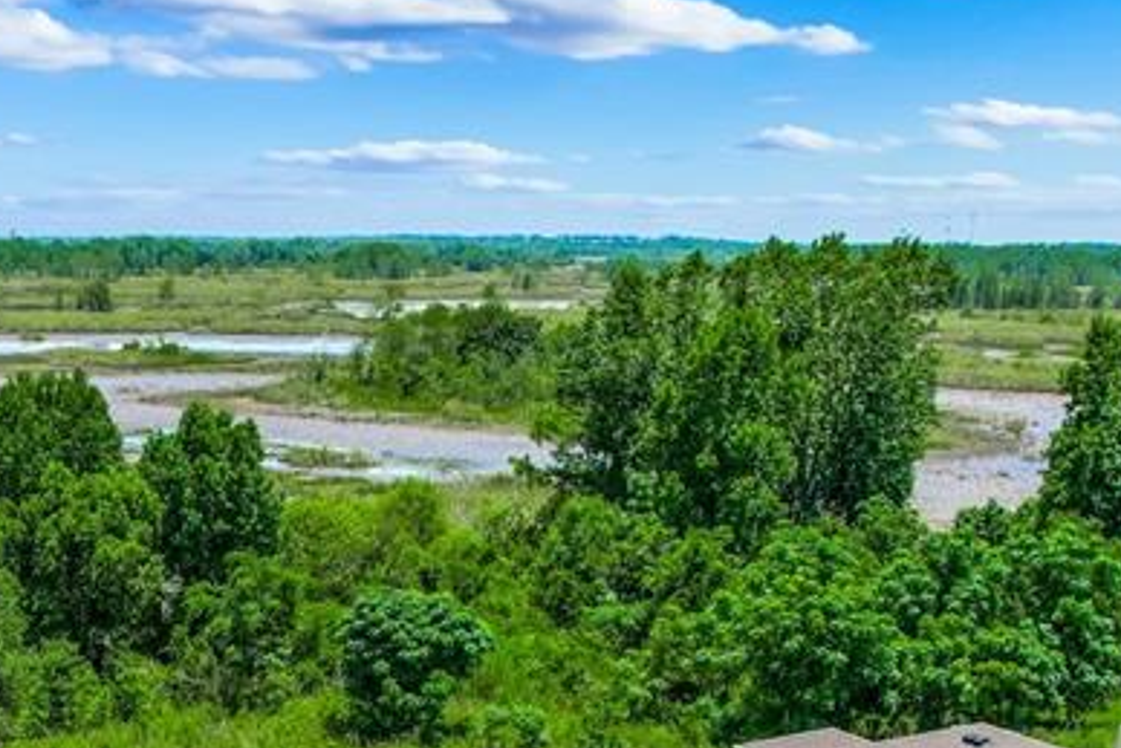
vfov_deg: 21.7
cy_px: 901
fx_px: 1807
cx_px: 95
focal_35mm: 58
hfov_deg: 32.6
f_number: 2.8
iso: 110
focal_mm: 8.38
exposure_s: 1/350
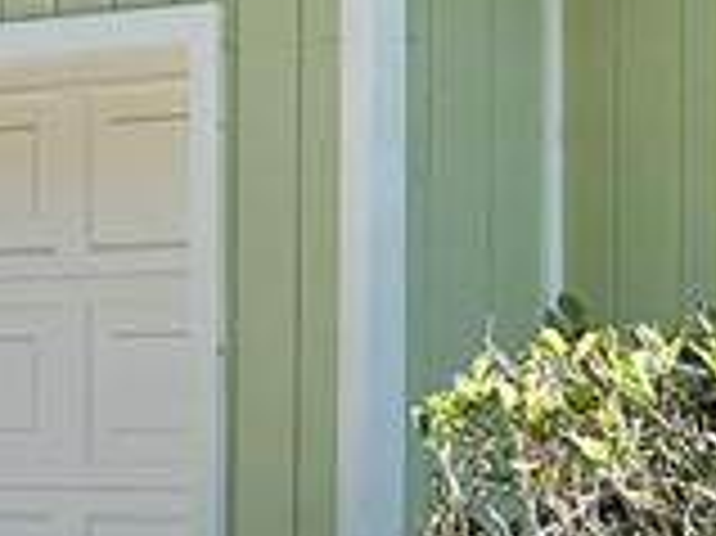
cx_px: 1108
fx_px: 3204
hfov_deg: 12.1
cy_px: 428
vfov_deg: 9.5
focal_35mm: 155
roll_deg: +0.1
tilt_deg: +0.4
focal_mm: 6.76
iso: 80
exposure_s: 1/1855
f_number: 1.78
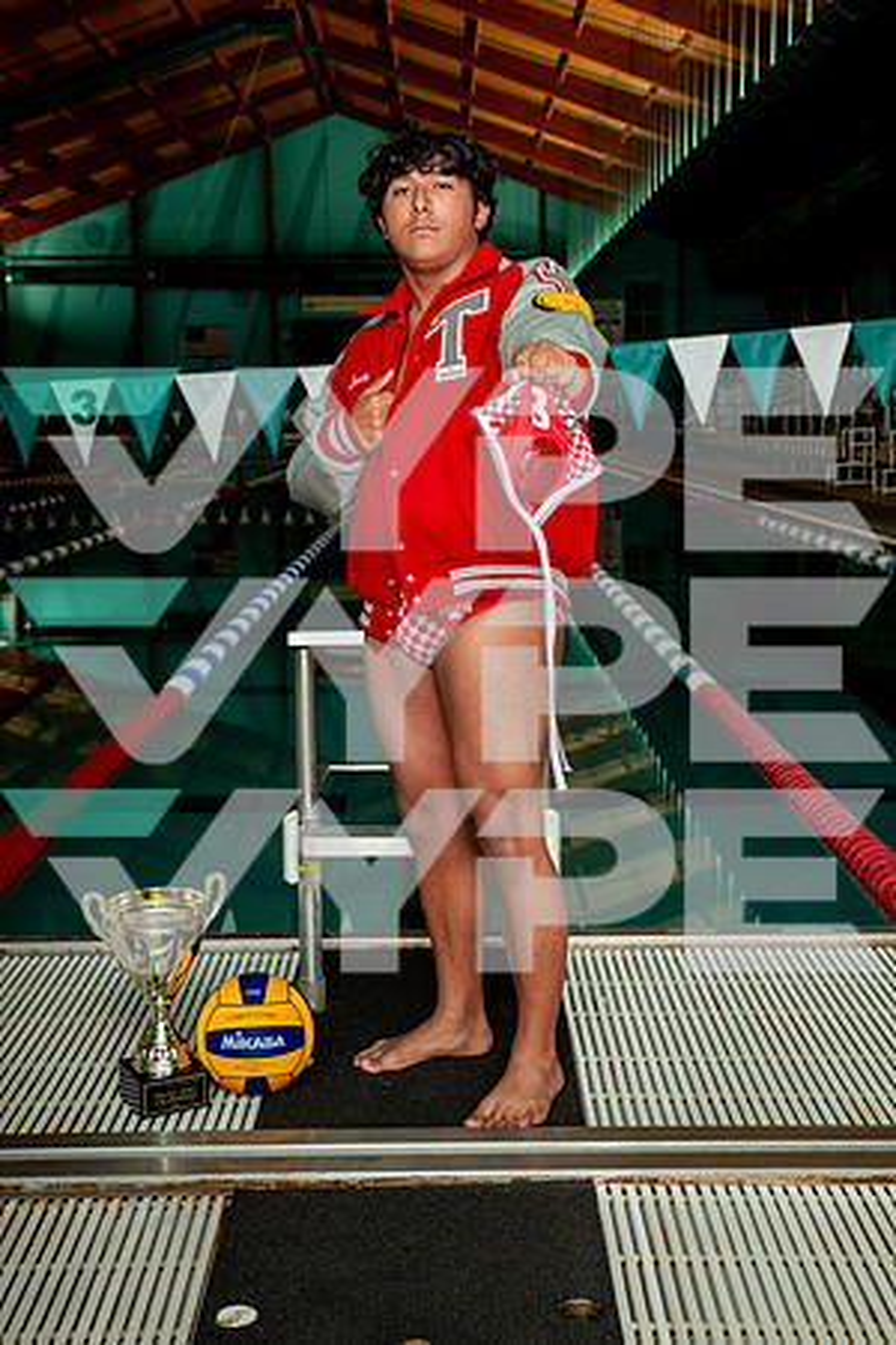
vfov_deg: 42.7
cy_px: 672
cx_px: 448
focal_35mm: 46
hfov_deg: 29.2
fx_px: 1717
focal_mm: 46
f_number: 7.1
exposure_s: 1/200
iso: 800
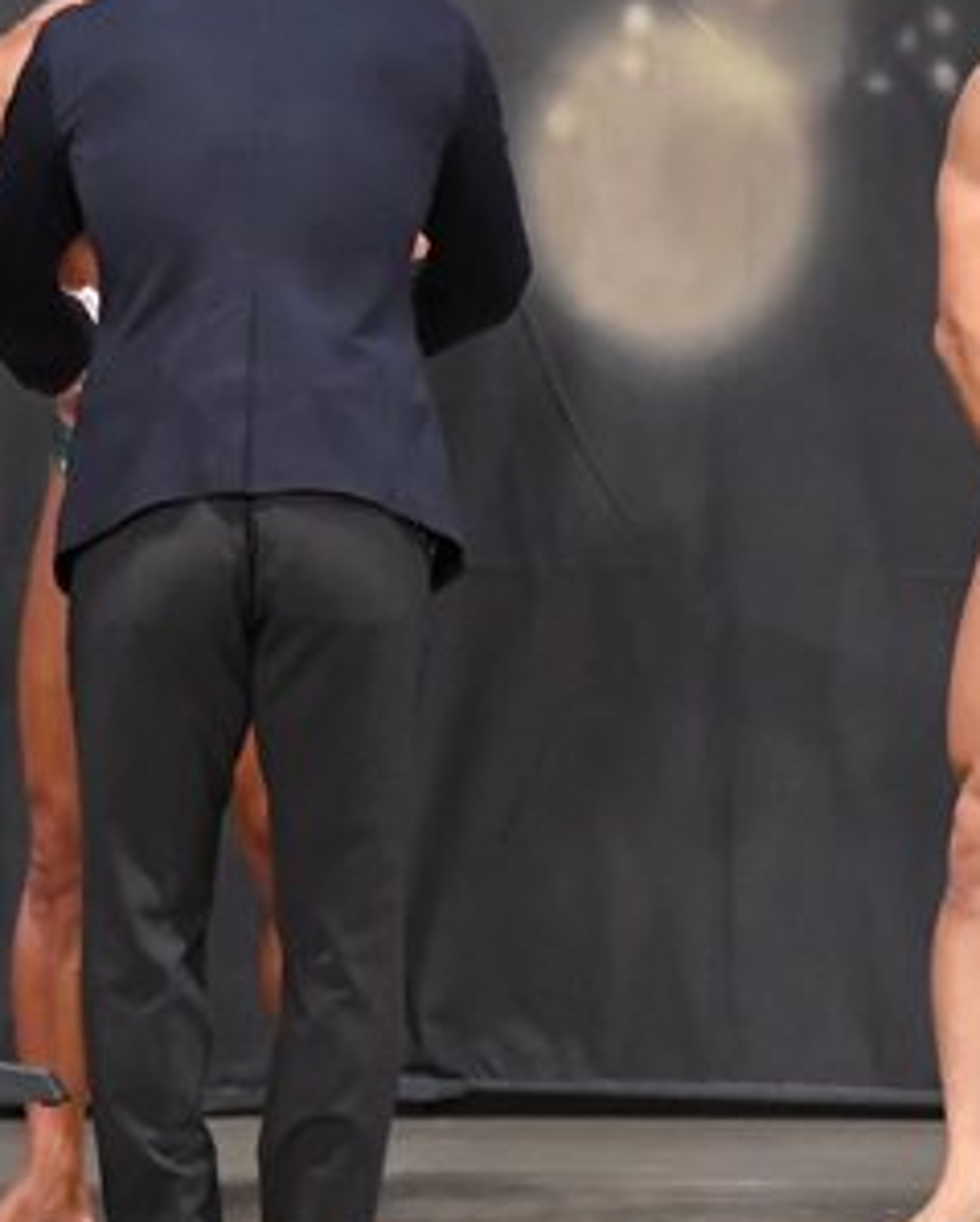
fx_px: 16507
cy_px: 496
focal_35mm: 456
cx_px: 851
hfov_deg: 3.4
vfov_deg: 4.2
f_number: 5.6
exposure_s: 1/400
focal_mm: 125
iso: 6400
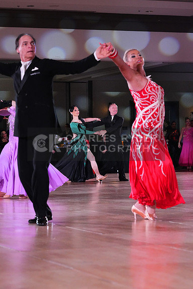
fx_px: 924
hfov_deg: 11.9
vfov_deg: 17.8
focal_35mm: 115
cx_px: 96
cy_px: 144
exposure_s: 1/320
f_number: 6.3
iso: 8000
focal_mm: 115
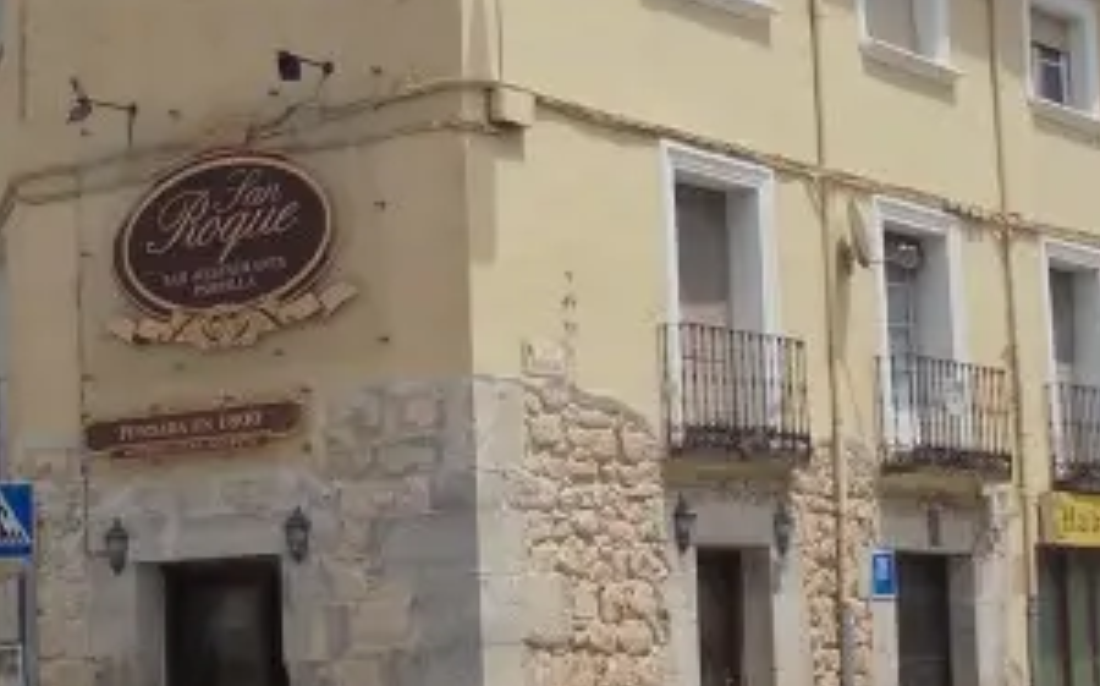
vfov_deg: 15.9
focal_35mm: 82
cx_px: 433
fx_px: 2456
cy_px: 315
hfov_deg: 25.2
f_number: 11.8
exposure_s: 1/160
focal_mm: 5.3
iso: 100
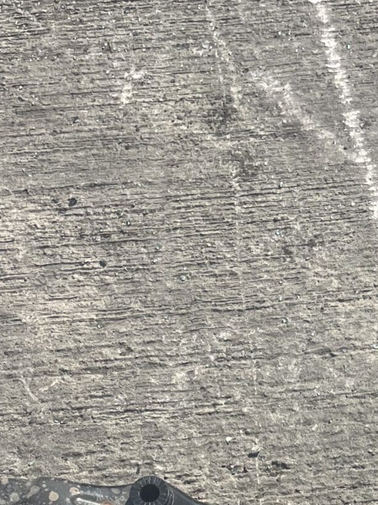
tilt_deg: -74.9
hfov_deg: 17.4
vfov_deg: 20.6
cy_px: 727
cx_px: 376
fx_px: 1209
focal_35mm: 83
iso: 50
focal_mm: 5.1
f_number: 1.6
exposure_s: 1/2899
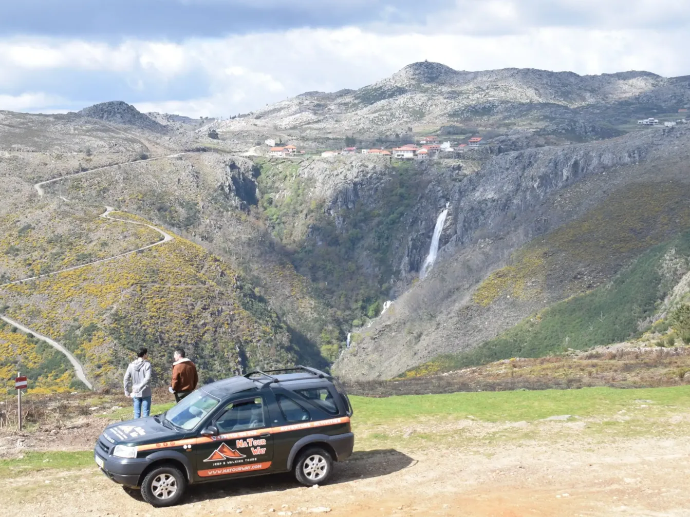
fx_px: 1315
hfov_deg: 29.4
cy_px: 262
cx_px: 337
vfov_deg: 22.3
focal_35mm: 66
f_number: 9
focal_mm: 40
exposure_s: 1/320
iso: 200
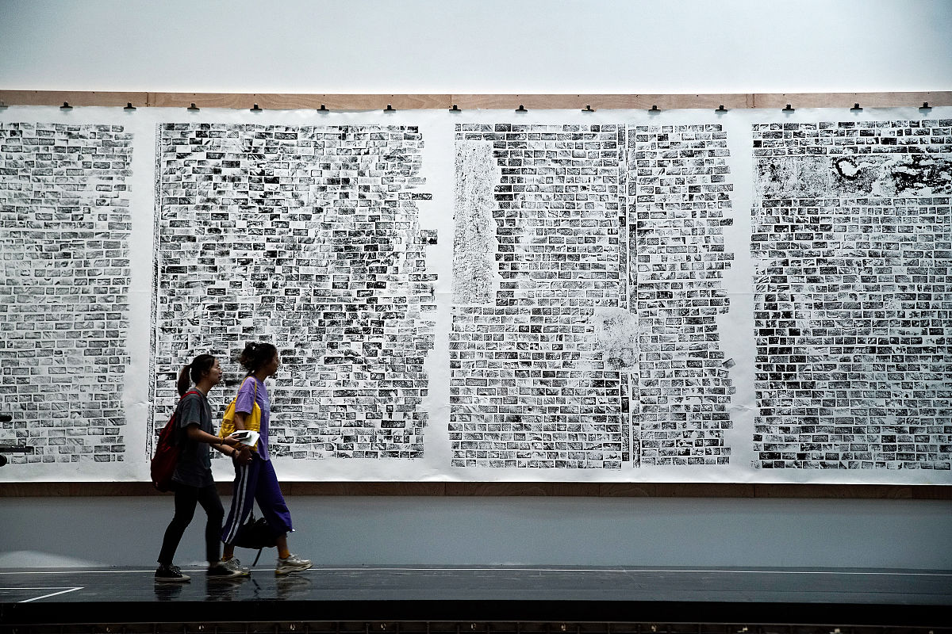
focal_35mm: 61
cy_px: 317
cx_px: 476
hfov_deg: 32.9
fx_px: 1613
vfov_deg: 22.3
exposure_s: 1/100
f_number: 4
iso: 1600
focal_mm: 61
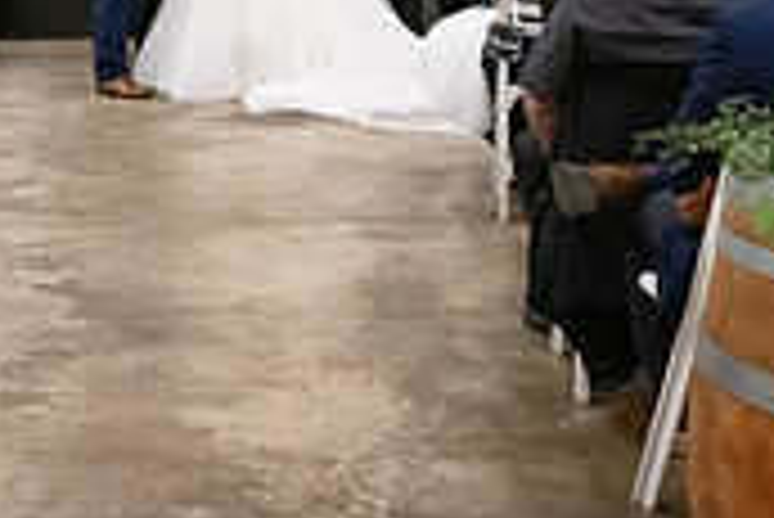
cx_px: 94
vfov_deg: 16.4
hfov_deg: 24.4
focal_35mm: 81
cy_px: -34
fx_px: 1743
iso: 10000
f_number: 3.5
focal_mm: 24
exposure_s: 1/320
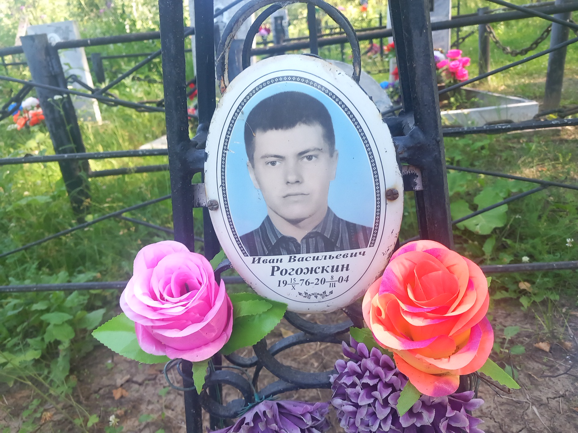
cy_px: 216
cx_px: 289
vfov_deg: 51.4
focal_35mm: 27
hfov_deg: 65.3
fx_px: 451
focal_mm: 4
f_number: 1.8
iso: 92
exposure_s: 1/101
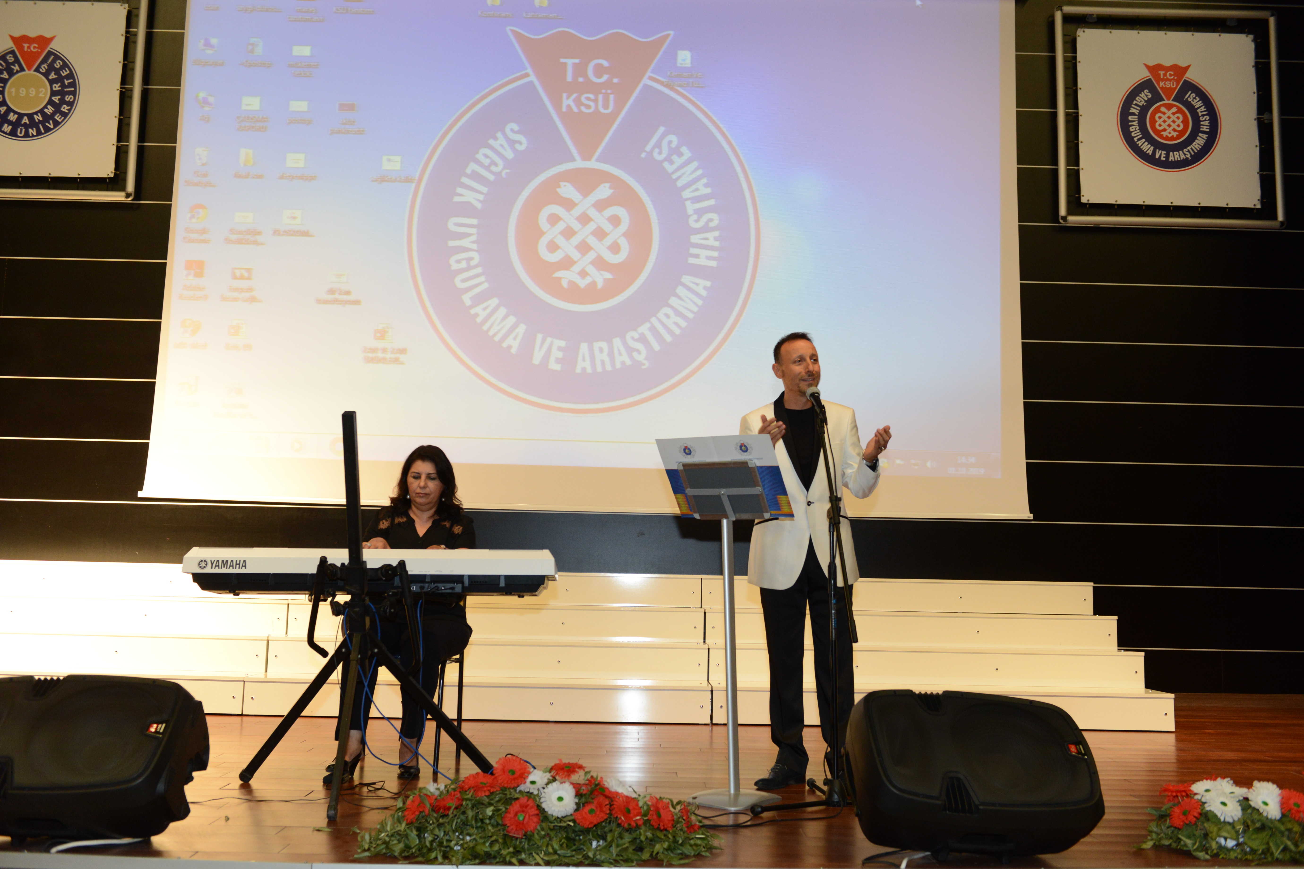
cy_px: 434
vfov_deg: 38.9
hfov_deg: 55.8
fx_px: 1231
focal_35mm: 34
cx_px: 652
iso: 1600
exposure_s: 1/80
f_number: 4
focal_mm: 34
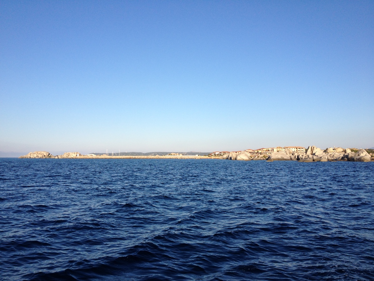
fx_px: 378
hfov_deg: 52.6
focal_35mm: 35
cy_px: 140
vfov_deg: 40.7
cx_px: 187
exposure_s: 1/1534
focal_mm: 4.28
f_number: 2.4
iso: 64
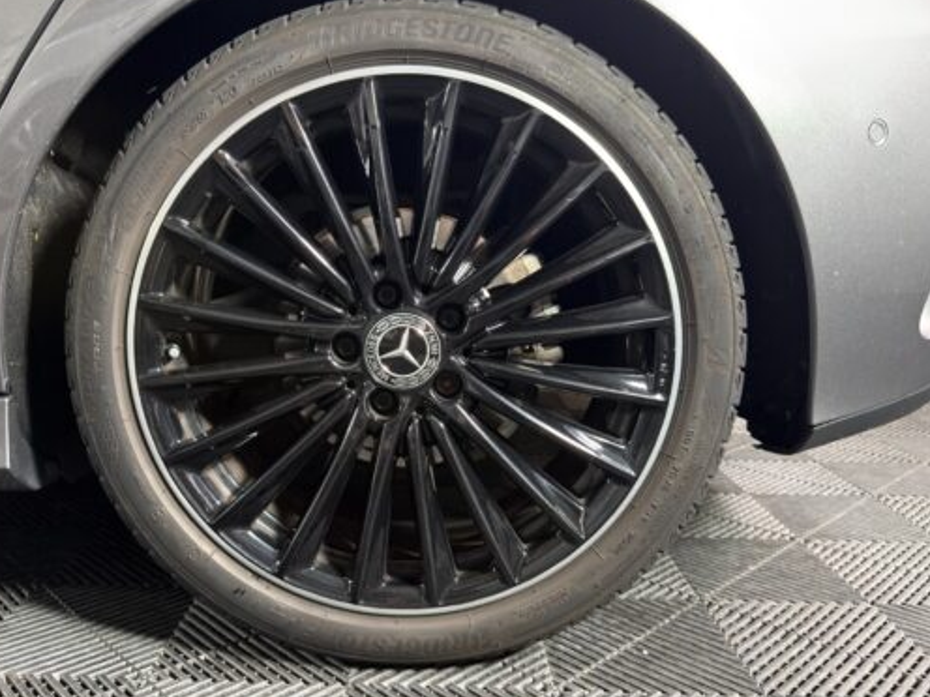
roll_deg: +0.0
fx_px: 806
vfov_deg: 46.8
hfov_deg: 59.8
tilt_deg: -9.5
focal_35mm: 30
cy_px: 349
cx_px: 405
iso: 500
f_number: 1.78
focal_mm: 6.76
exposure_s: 1/25
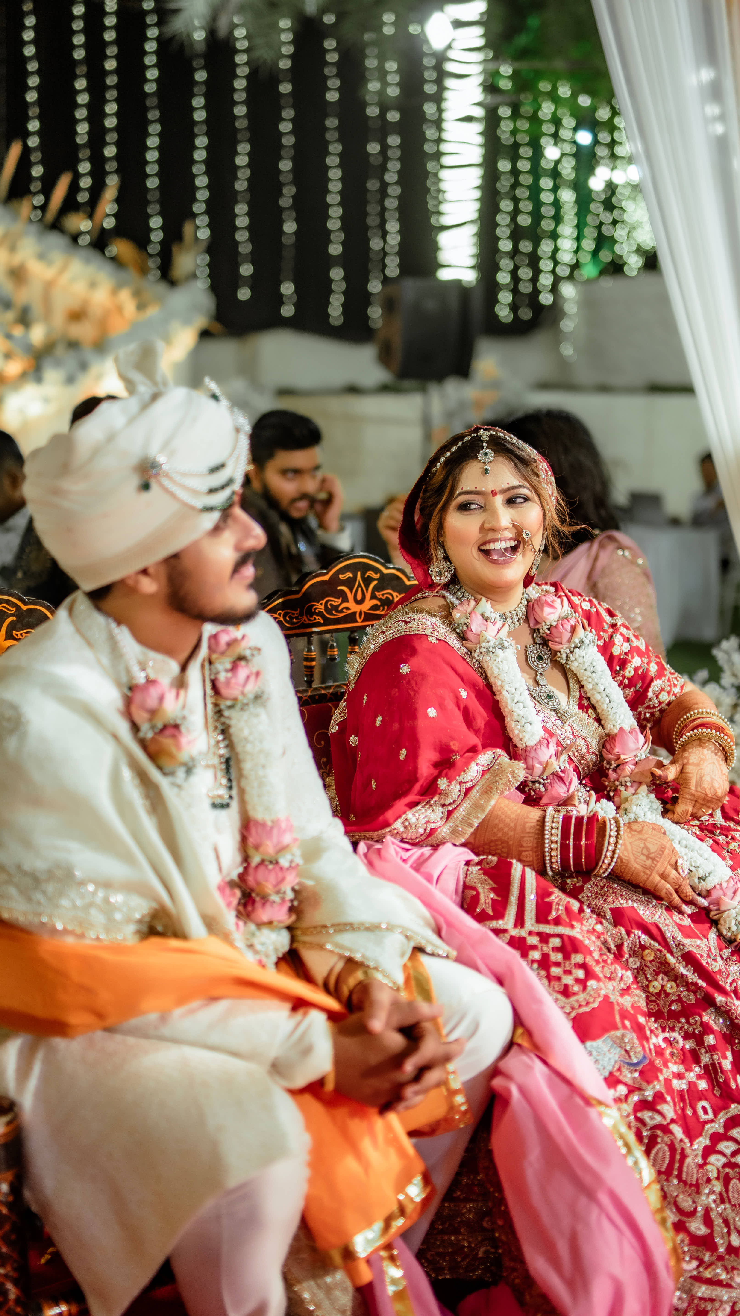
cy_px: 726
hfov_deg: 26.5
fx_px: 1570
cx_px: 386
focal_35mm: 45
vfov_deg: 45.4
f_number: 1.4
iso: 320
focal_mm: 35
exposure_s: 1/250
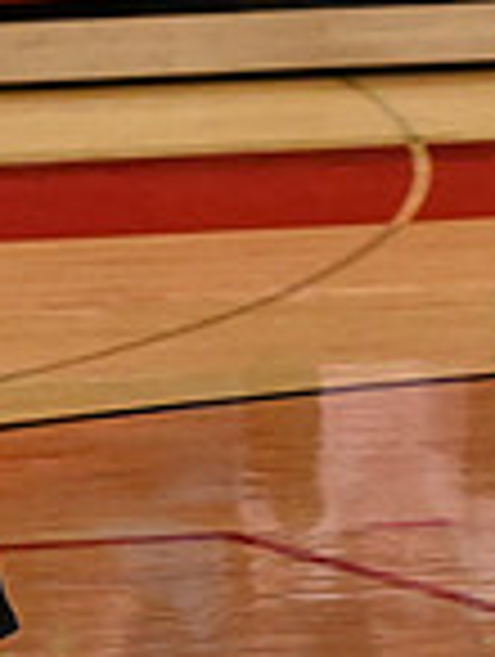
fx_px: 16844
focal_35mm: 886
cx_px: 1292
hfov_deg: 1.7
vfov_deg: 2.2
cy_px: -34
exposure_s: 1/400
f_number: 4
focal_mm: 155
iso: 6400
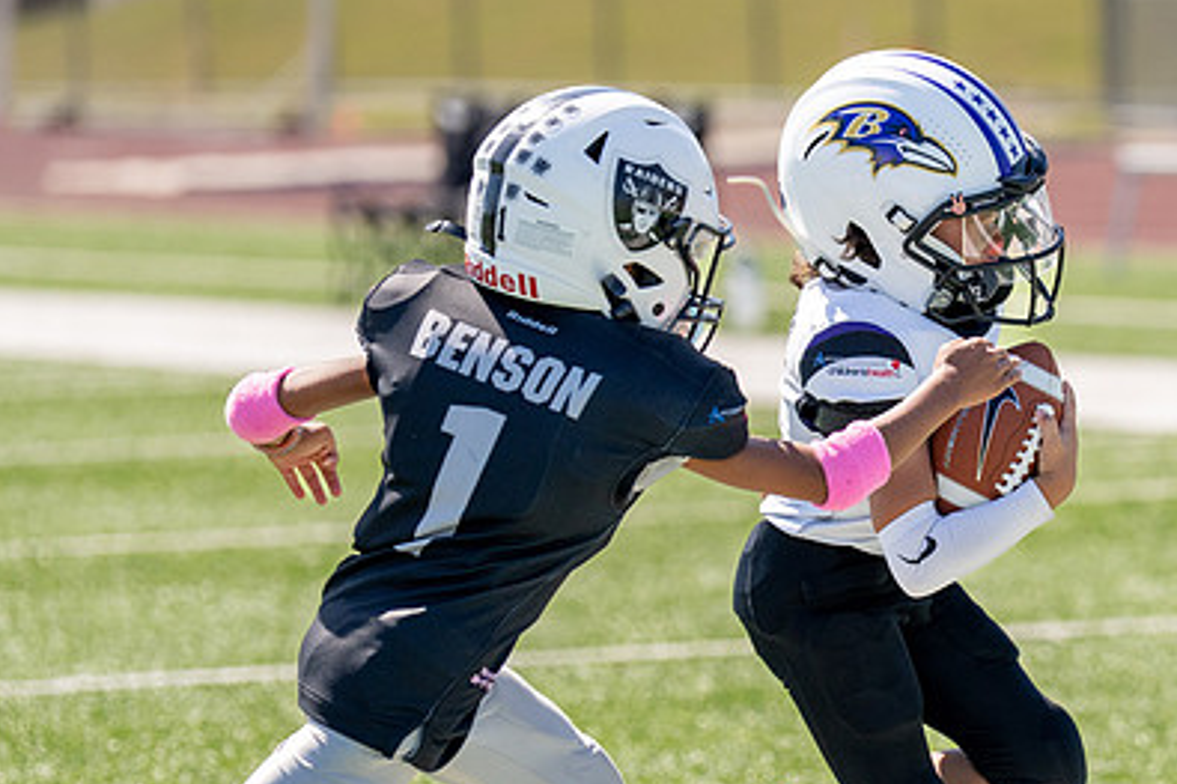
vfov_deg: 4.1
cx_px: 1023
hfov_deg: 6.2
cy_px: 471
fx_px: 10882
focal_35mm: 333
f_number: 2.8
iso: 200
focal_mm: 144
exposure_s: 1/4000
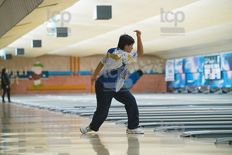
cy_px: 78
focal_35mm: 155
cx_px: 116
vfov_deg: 8.9
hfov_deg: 13.2
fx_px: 999
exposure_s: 1/1000
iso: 10000
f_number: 4
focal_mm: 155
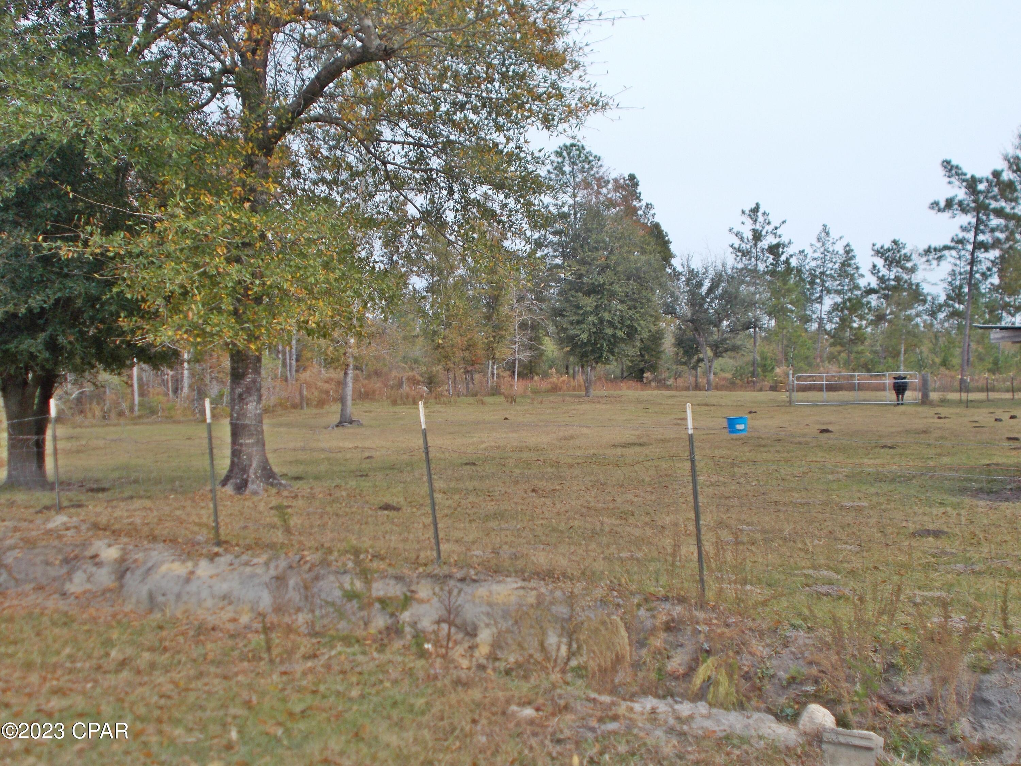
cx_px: 510
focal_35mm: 44
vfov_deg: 32.9
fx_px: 1298
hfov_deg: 42.9
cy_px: 383
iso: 80
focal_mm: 7.9
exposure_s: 1/400
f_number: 4.2
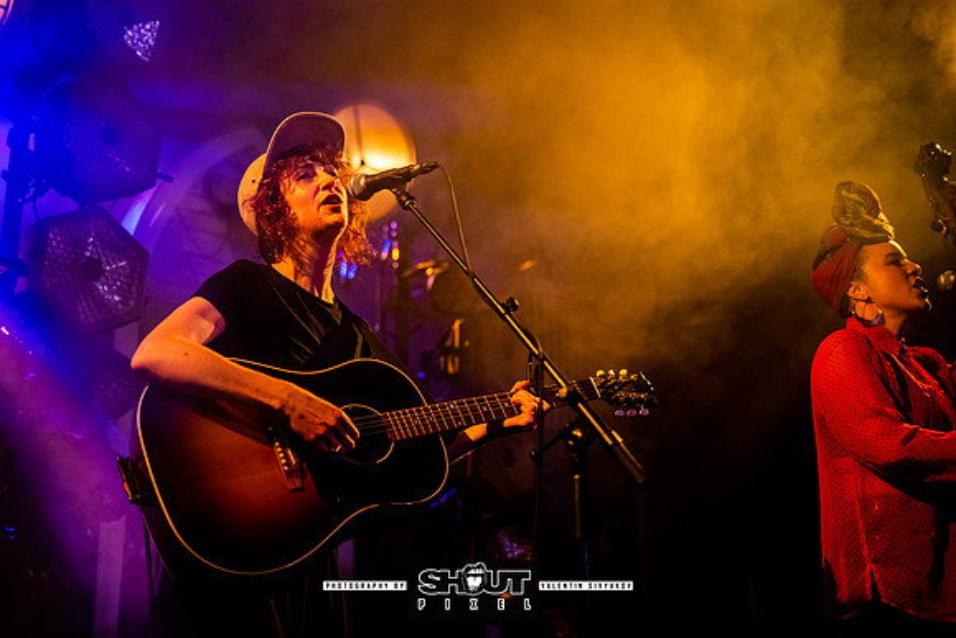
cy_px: 319
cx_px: 478
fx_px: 1328
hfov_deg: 39.6
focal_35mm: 50
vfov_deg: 27.0
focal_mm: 50
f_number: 2
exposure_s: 1/320
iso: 1250
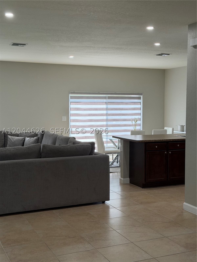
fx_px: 364
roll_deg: +0.2
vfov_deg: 39.7
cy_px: 131
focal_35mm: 48
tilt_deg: -3.6
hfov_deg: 30.3
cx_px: 98
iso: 160
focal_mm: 6.76
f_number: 1.78
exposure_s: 1/233
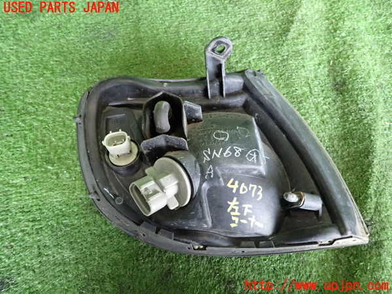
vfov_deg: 54.9
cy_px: 147
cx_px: 196
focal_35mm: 25
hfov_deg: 69.4
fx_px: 283
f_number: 2
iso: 800
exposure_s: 1/40
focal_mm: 4.5
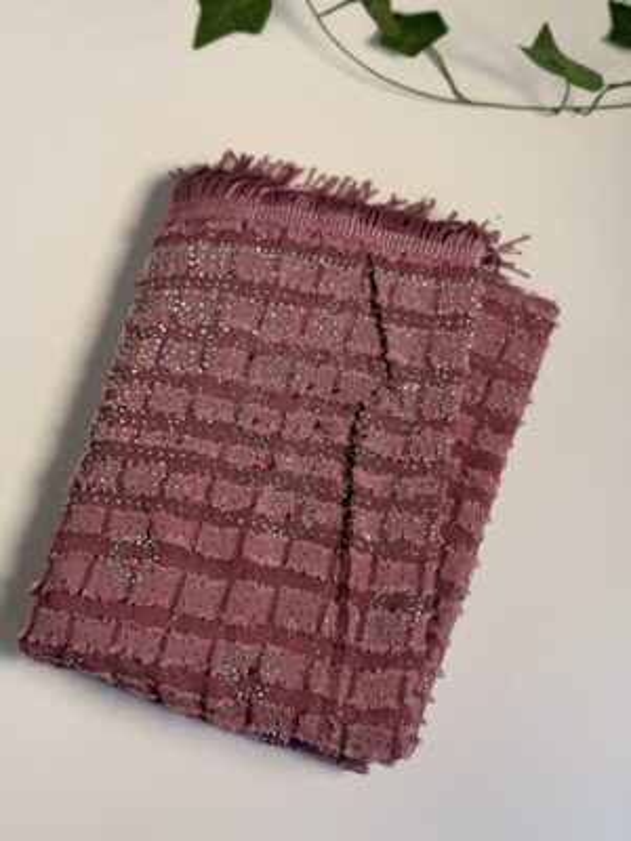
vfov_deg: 39.7
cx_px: 316
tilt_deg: -73.5
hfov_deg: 30.3
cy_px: 420
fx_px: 1167
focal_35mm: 48
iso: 64
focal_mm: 6.76
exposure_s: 1/392
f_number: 1.78
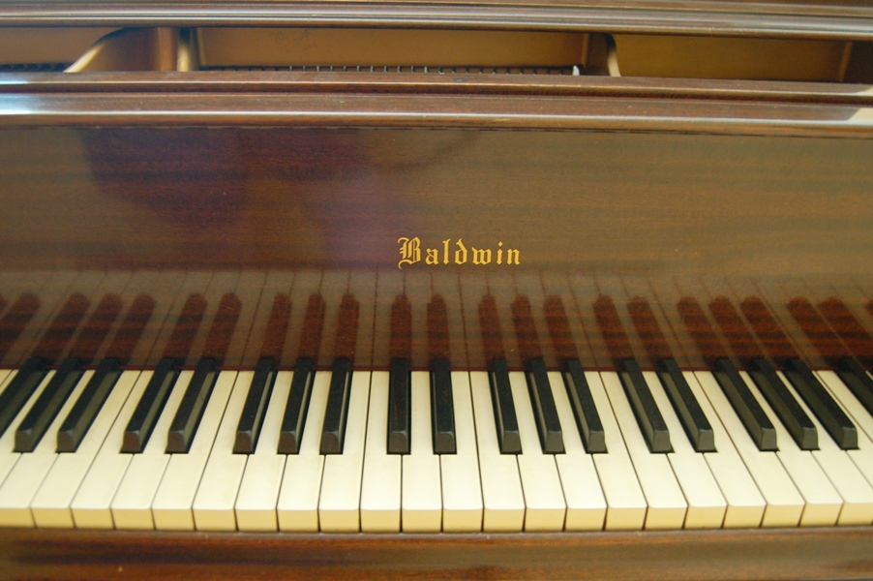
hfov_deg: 62.0
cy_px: 290
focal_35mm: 30
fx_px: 727
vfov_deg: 43.5
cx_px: 436
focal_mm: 20
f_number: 3.8
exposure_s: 1/6
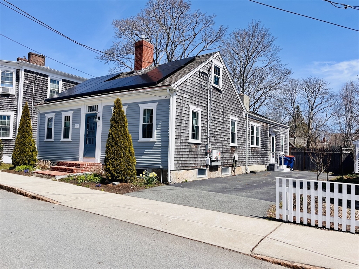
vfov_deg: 53.1
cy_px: 134
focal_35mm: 26
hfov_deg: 67.3
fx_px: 270
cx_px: 180
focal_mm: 5.1
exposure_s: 1/4854
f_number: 1.6
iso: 50
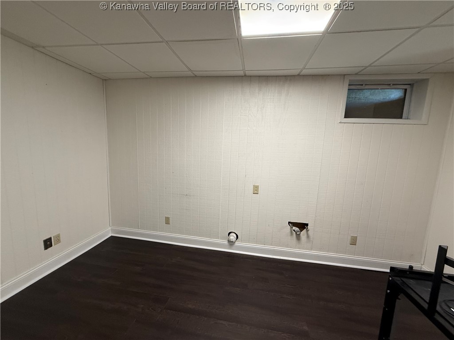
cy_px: 170
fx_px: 184
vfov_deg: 85.7
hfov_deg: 102.1
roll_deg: -3.3
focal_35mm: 14
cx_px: 227
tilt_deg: -6.4
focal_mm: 2.22
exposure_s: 1/120
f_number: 2.2
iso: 200
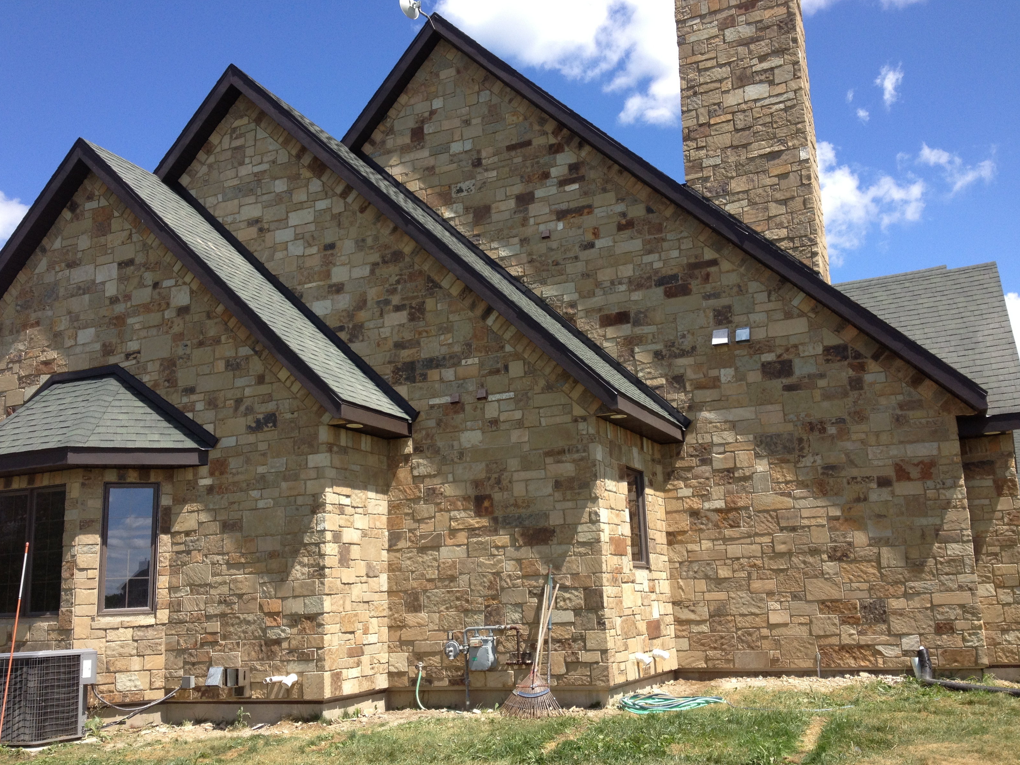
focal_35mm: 36
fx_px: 1061
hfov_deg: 51.4
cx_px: 501
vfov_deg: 39.7
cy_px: 387
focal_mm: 4.28
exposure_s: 1/1104
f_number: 2.4
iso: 50
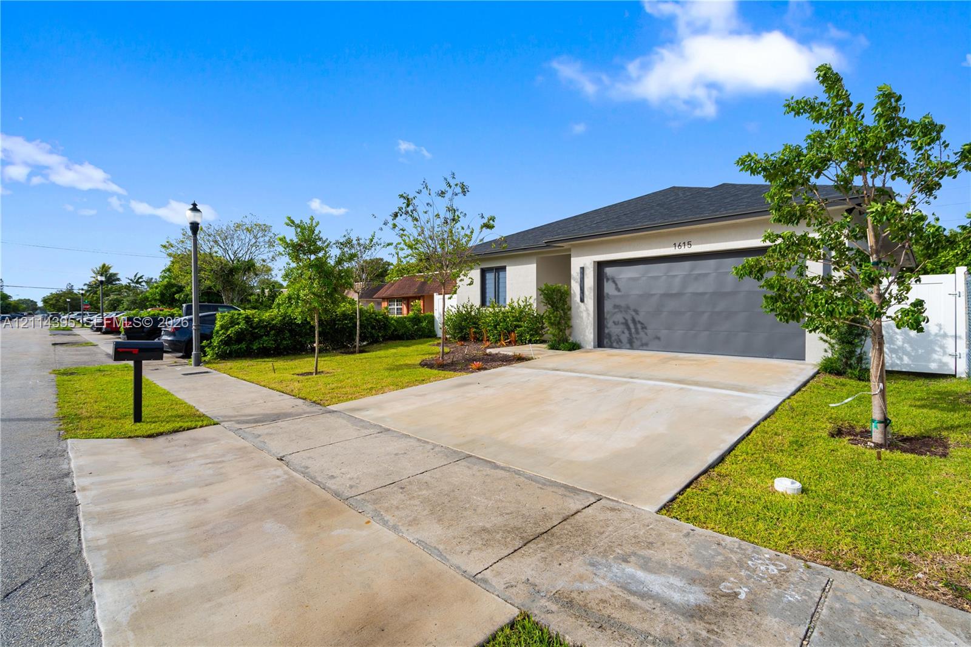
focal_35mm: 16
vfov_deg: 73.7
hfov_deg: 96.7
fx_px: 431
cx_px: 486
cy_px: 324
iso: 100
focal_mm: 16
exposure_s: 1/500
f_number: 5
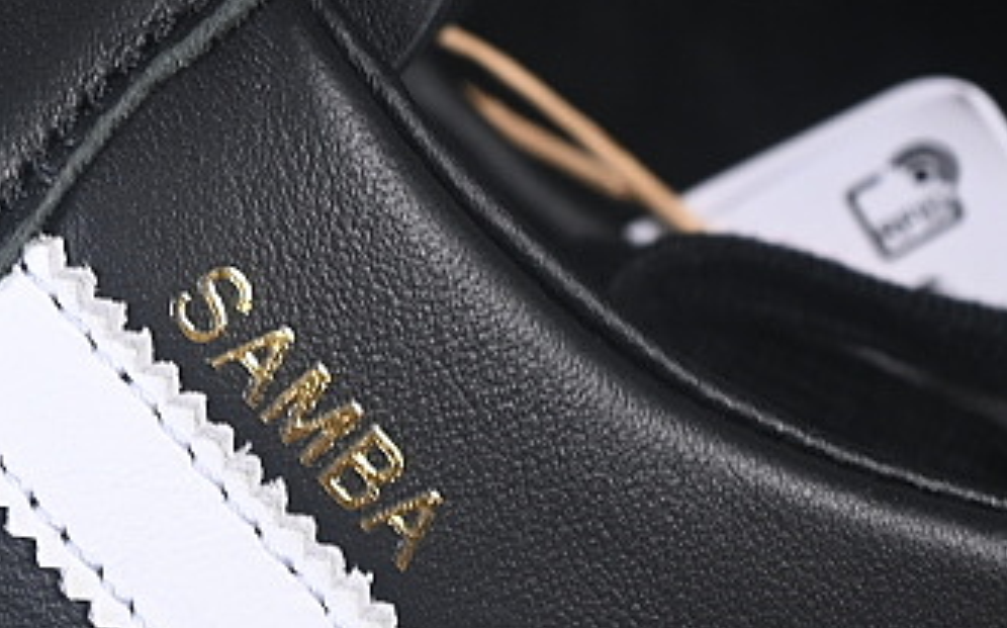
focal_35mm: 249
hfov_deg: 8.4
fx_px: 6829
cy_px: 273
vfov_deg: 5.3
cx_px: 209
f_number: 6.3
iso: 160
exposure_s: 1/60
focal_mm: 50
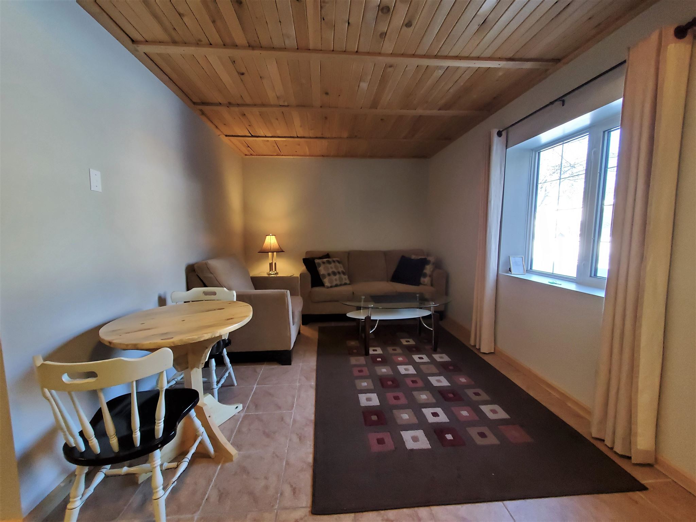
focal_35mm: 13
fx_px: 261
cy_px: 261
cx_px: 348
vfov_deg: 89.9
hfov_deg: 106.2
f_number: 2.2
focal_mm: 1.8
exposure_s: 1/60
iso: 500
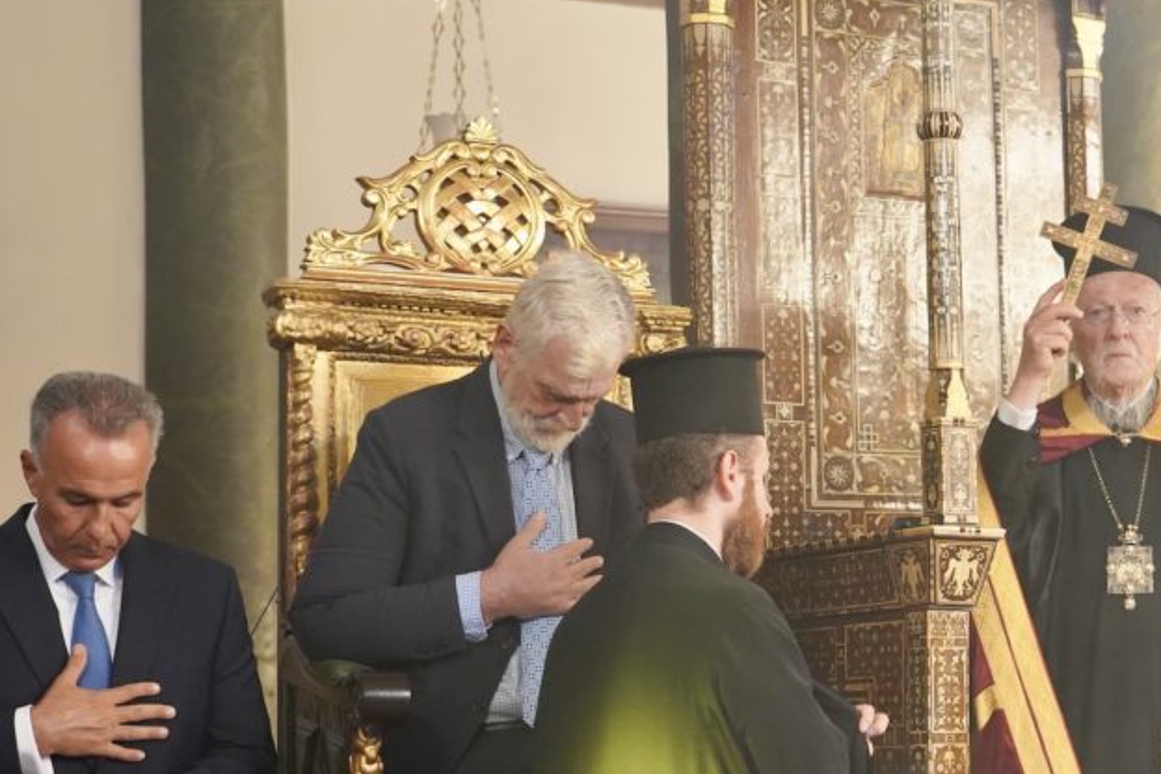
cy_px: 580
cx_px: 925
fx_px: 2644
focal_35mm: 82
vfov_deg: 16.6
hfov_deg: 24.4
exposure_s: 1/160
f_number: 4
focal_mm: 50
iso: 6400
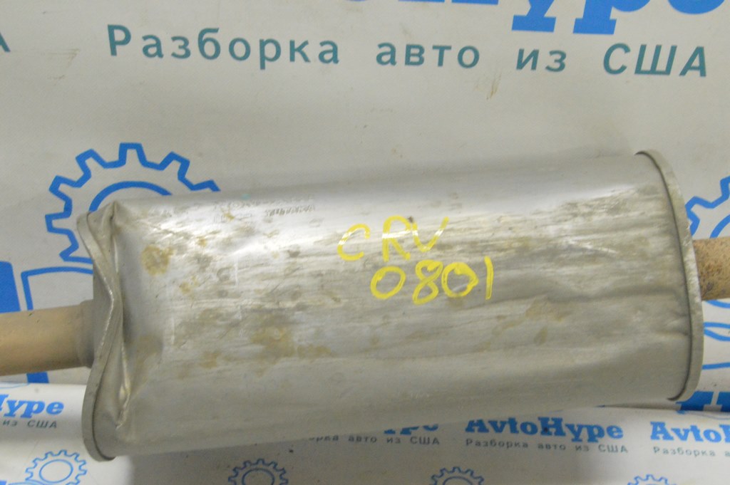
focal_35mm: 48
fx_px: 973
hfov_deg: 41.1
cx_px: 365
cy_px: 242
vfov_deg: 28.0
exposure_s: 1/15
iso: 6400
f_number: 20
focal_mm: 32
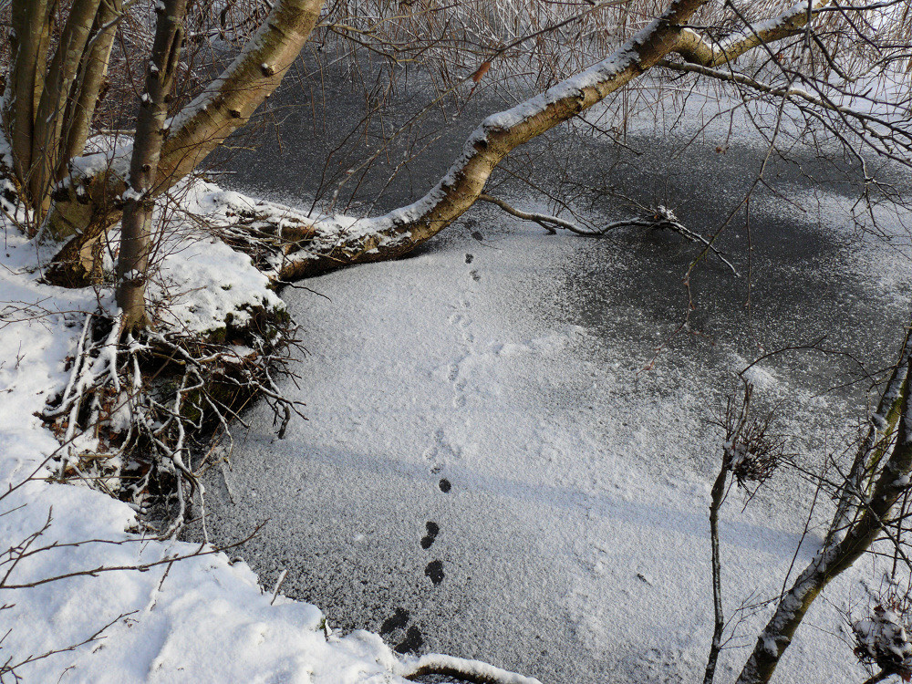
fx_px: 922
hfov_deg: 52.6
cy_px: 342
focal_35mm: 35
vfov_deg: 40.7
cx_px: 456
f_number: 4.5
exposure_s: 1/200
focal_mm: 7.4
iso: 100
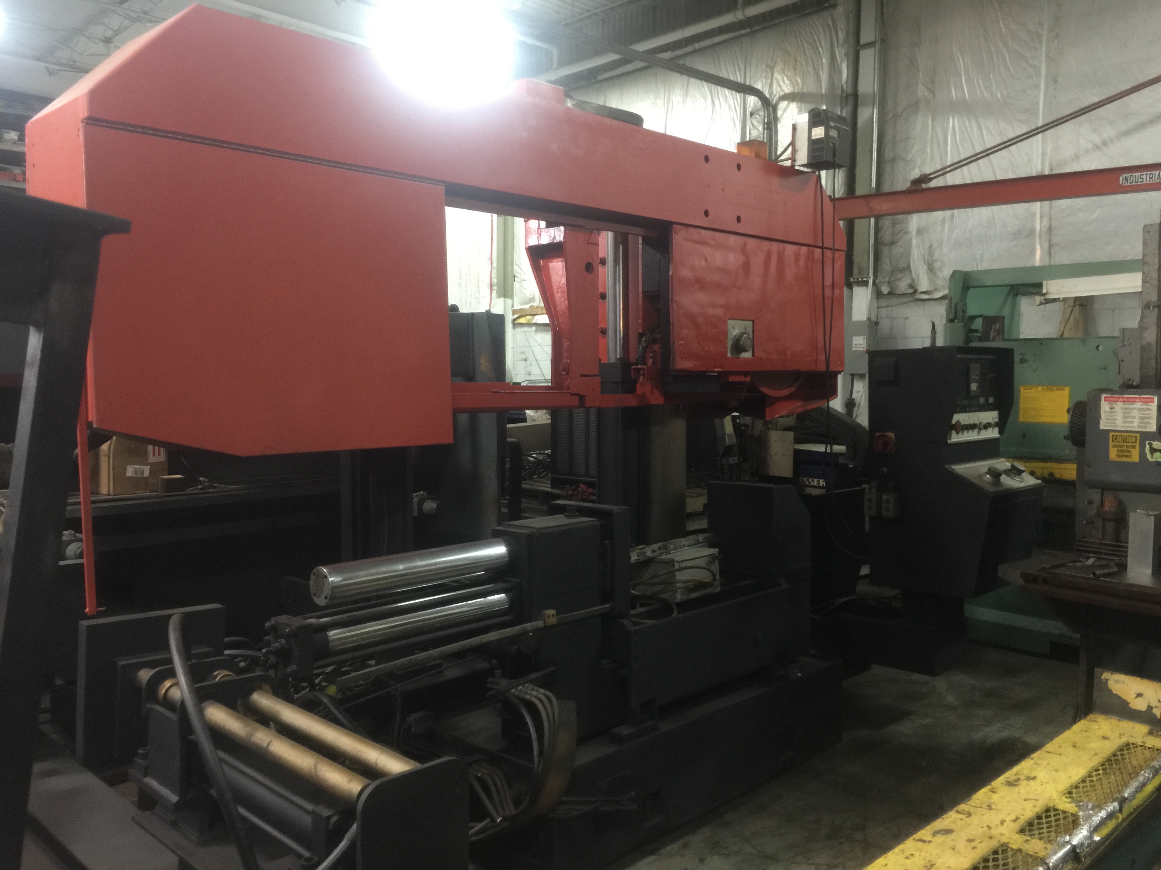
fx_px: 973
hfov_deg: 61.7
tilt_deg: -2.9
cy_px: 435
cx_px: 580
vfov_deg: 48.2
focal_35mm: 29
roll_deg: -1.7
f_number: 2.2
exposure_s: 1/4
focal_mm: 4.15
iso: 64
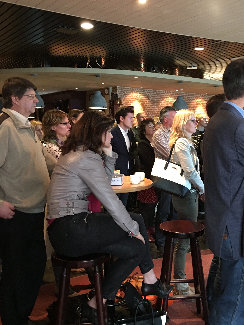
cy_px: 150
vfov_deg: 48.9
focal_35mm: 38
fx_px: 357
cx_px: 157
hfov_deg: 37.4
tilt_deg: -2.4
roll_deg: -0.1
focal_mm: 4.15
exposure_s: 1/4
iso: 100
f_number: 2.2
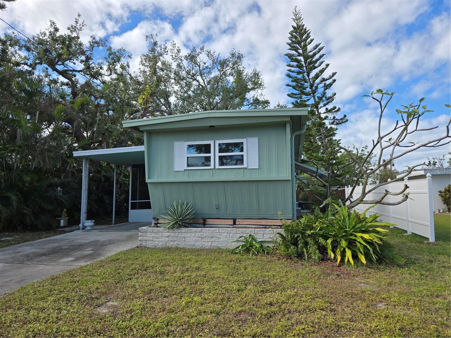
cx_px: 226
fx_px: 300
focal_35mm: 23
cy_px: 169
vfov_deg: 58.9
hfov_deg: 73.9
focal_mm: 5.4
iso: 50
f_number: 1.8
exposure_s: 1/2921
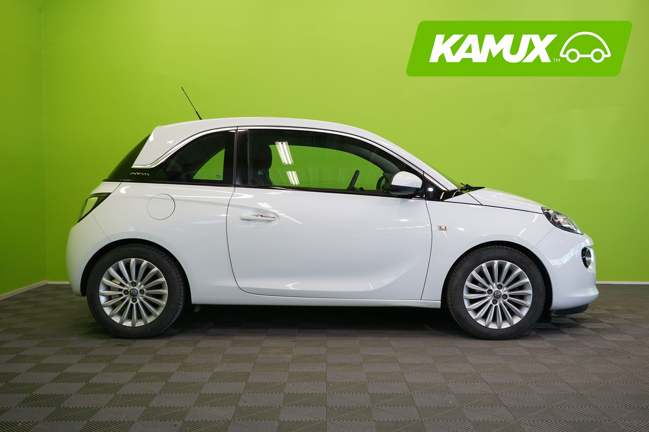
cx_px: 324
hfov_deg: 49.6
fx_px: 703
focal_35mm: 39
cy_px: 216
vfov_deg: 34.2
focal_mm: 39
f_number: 6.3
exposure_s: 1/40
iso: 400
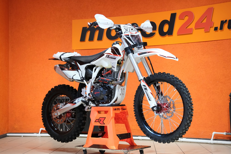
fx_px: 379
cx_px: 116
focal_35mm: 59
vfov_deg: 23.0
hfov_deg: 33.9
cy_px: 77
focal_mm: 39.3
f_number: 4
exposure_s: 1/100
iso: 2000
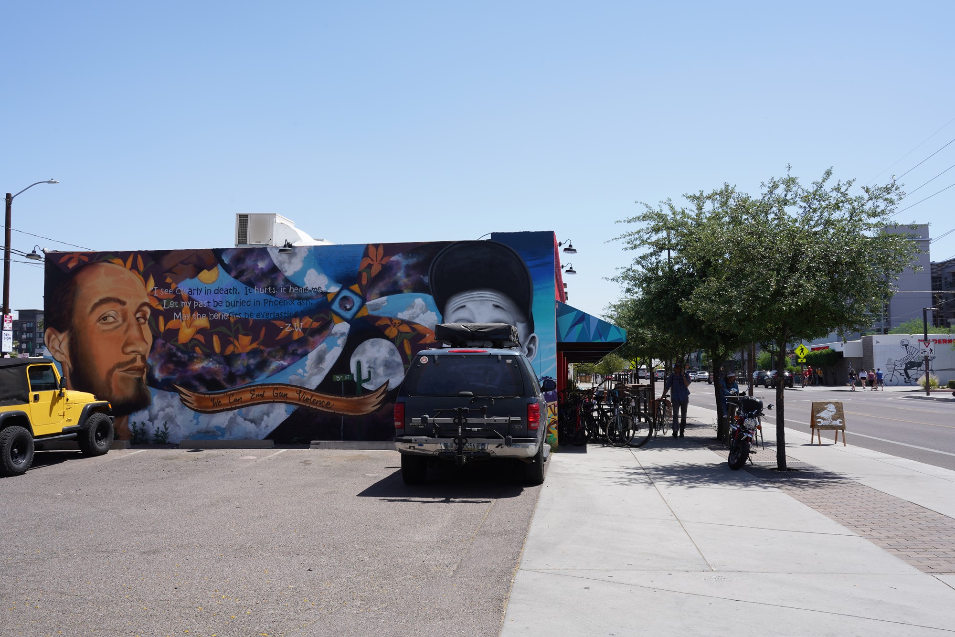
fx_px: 902
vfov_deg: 38.9
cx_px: 478
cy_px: 318
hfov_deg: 55.8
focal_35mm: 34
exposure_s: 1/80
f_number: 14
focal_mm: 34
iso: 100
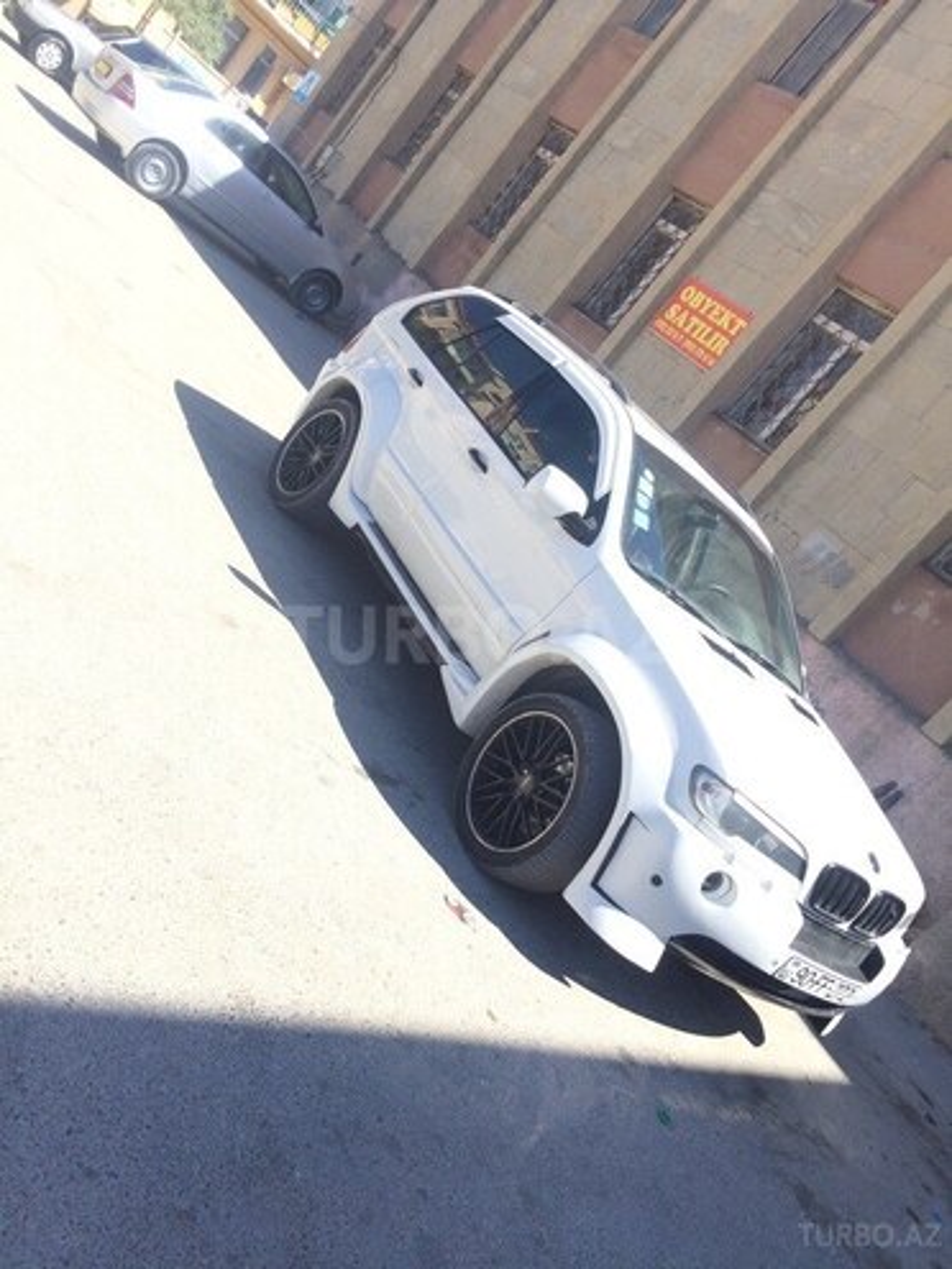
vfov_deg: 61.7
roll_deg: -41.0
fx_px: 1063
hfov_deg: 48.2
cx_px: 476
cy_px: 634
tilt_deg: -12.2
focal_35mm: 29
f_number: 2.2
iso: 32
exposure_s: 1/707
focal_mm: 4.15
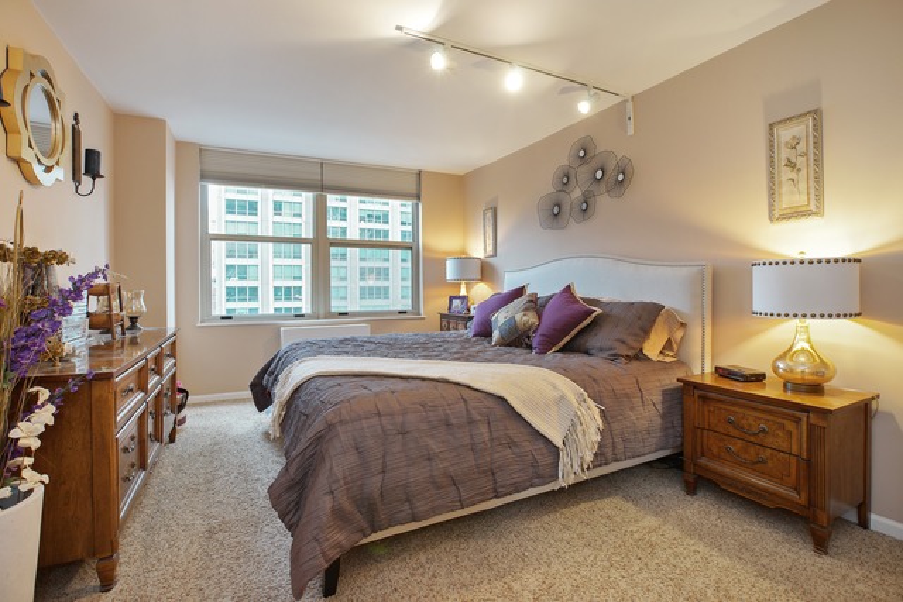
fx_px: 401
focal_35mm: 16
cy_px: 301
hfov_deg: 96.7
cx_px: 452
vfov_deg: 73.8
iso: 200
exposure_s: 1/2
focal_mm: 16
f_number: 8
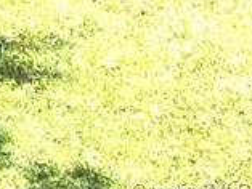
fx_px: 1377
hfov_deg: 8.6
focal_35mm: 189
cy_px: -410
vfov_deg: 6.9
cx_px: -509
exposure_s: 1/300
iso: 25
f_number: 2.2
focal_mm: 4.15
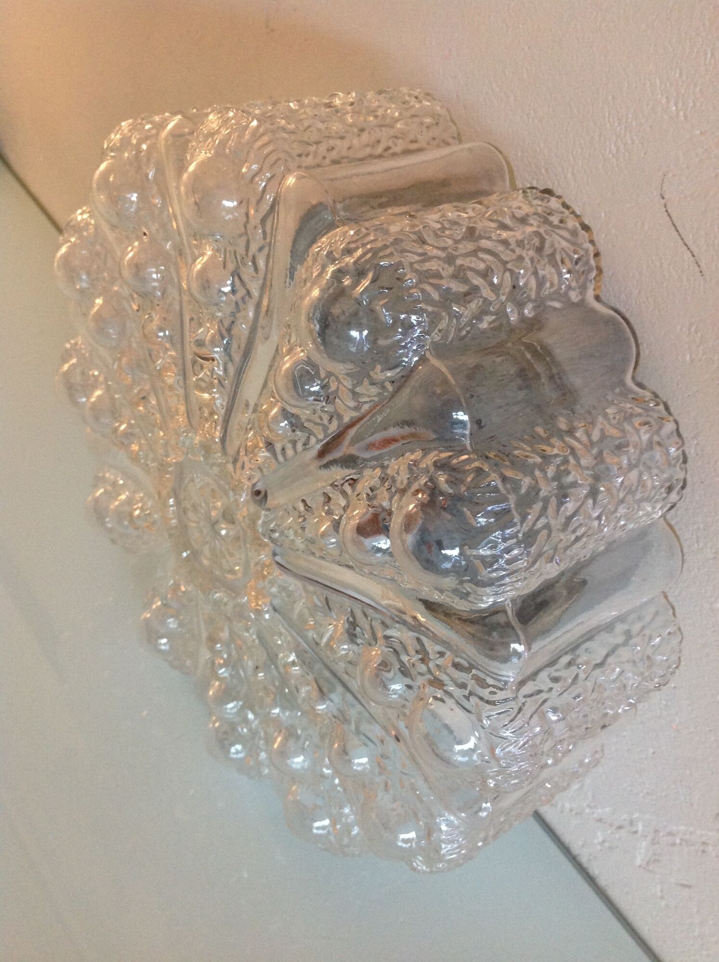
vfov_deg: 52.7
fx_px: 972
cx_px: 360
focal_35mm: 35
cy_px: 481
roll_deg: -16.9
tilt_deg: -44.7
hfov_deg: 40.6
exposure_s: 1/15
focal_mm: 4.28
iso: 200
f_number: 2.4
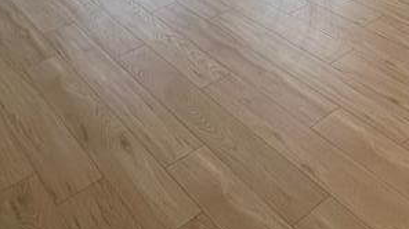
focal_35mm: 49
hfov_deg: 41.3
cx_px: 287
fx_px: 531
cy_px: -160
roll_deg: +3.4
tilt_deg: -12.4
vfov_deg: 19.5
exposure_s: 1/120
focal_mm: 1.57
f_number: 1.8
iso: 40
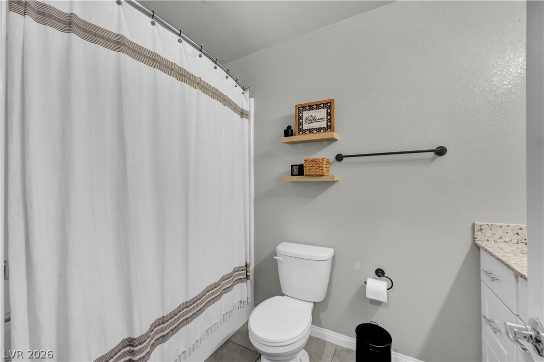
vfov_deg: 81.1
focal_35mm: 14
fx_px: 211
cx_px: 272
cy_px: 181
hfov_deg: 104.3
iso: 800
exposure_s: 1/20
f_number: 10
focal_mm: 14
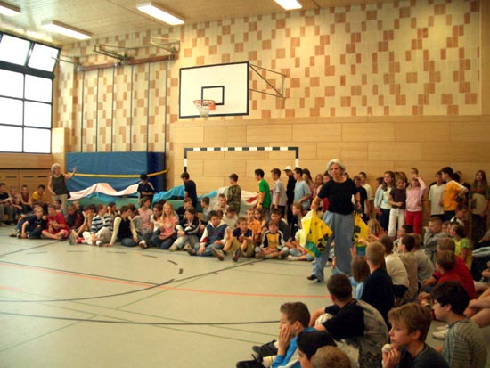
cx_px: 245
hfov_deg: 52.6
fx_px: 496
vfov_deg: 40.7
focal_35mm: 35
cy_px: 184
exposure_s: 1/125
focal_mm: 5.8
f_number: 2.6
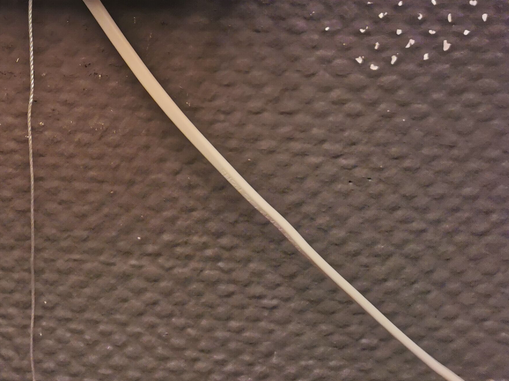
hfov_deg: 31.5
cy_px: -6
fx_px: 823
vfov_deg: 24.8
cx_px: -12
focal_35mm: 56
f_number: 1.6
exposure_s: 1/99.9
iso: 64
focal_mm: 5.56
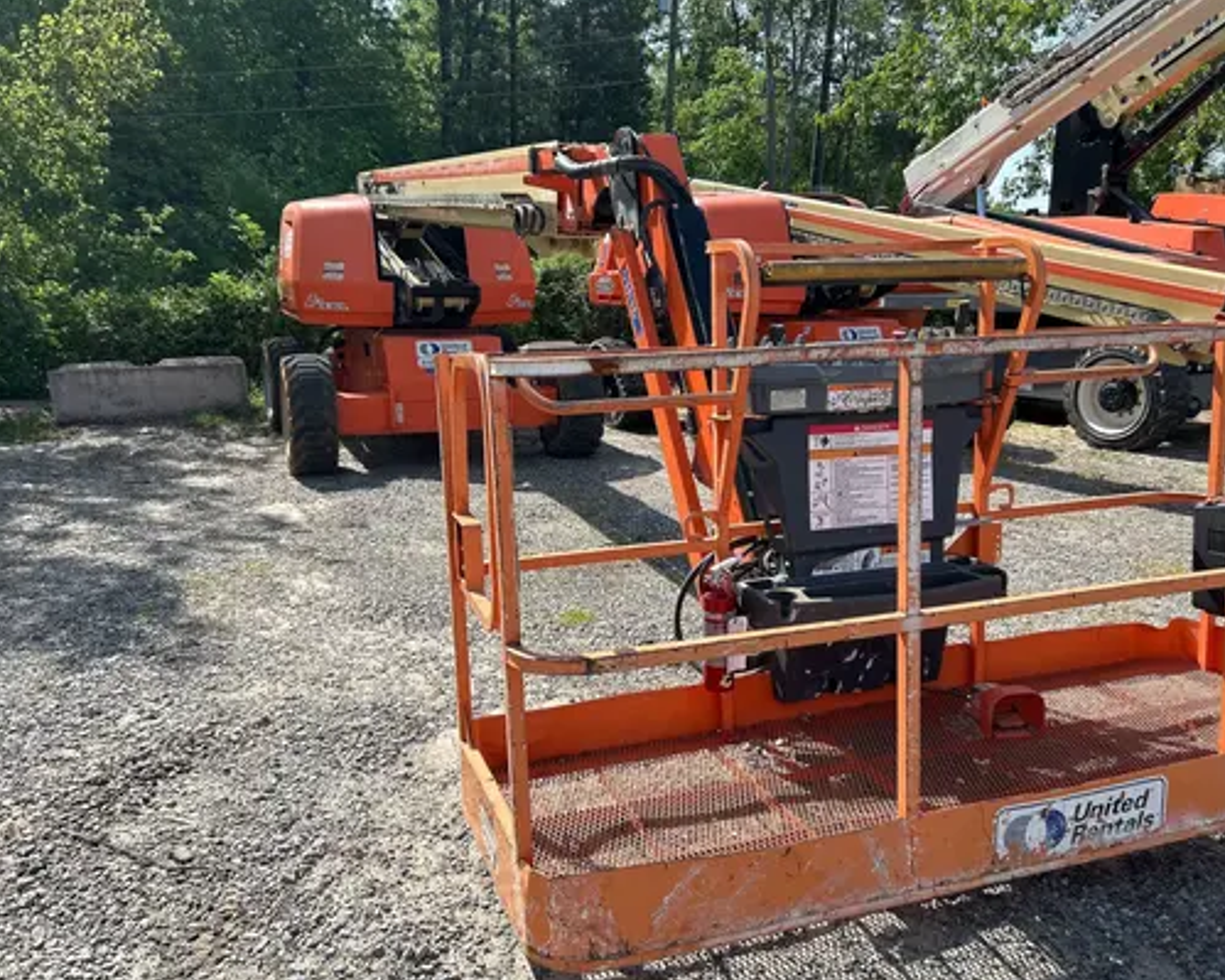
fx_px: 1015
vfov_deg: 51.5
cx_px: 606
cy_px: 500
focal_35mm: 28
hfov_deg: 62.2
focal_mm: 5.7
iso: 50
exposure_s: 1/2404
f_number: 1.5
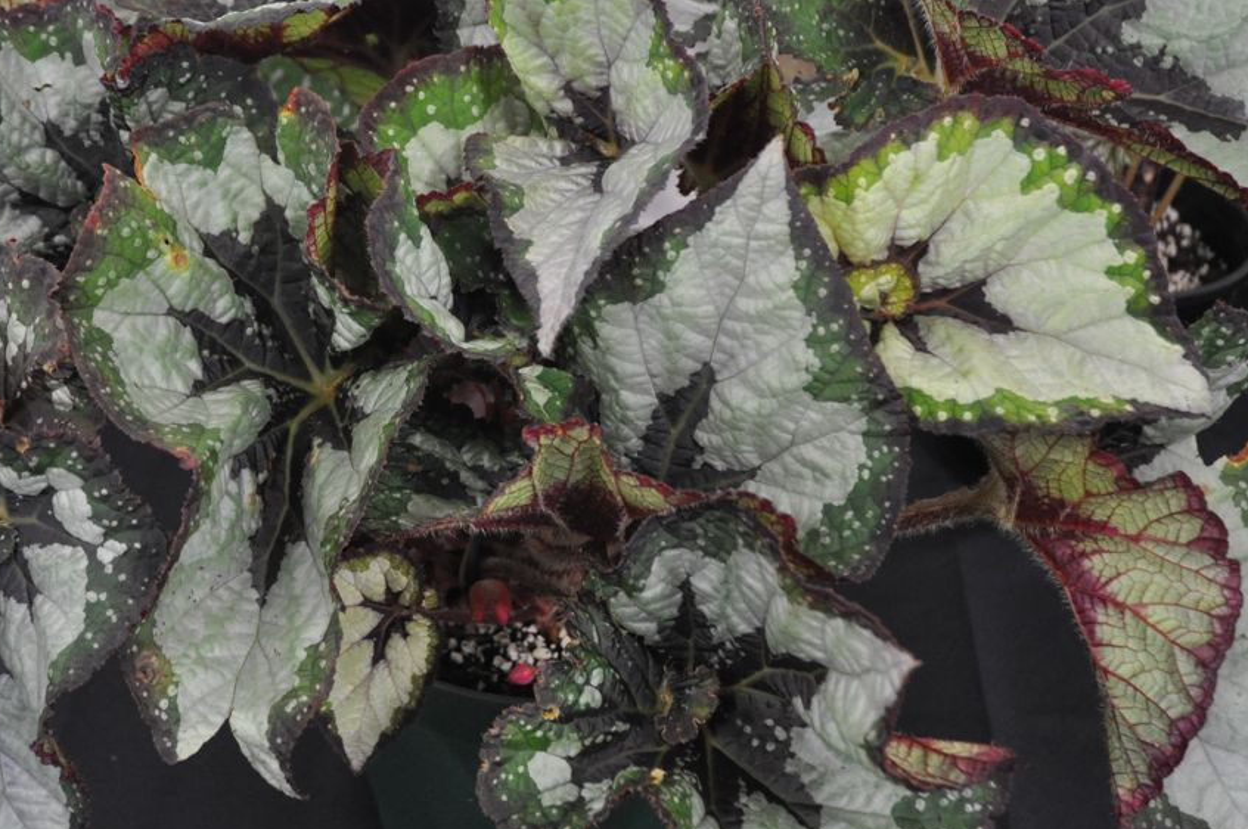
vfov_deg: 23.8
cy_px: 366
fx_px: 1965
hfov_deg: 35.1
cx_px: 472
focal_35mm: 57
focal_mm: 25
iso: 1600
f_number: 3.8
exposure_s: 1/25
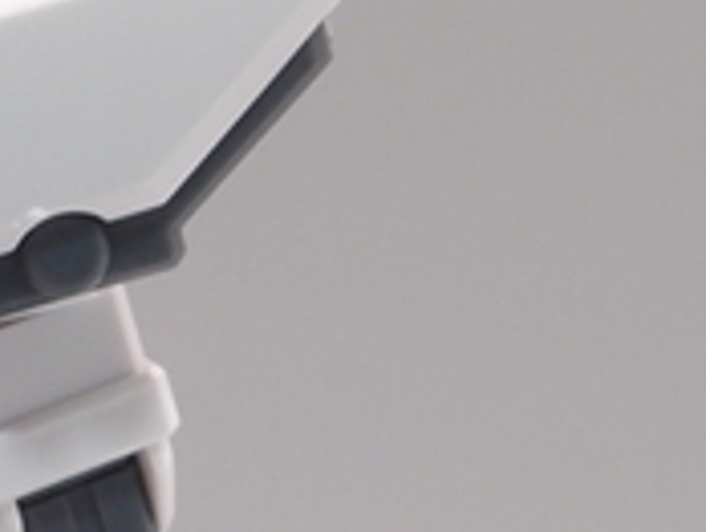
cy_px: 333
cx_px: -605
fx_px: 7883
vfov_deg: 3.9
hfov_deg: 5.1
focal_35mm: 386
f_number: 8
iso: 100
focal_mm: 18.15
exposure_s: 1/3
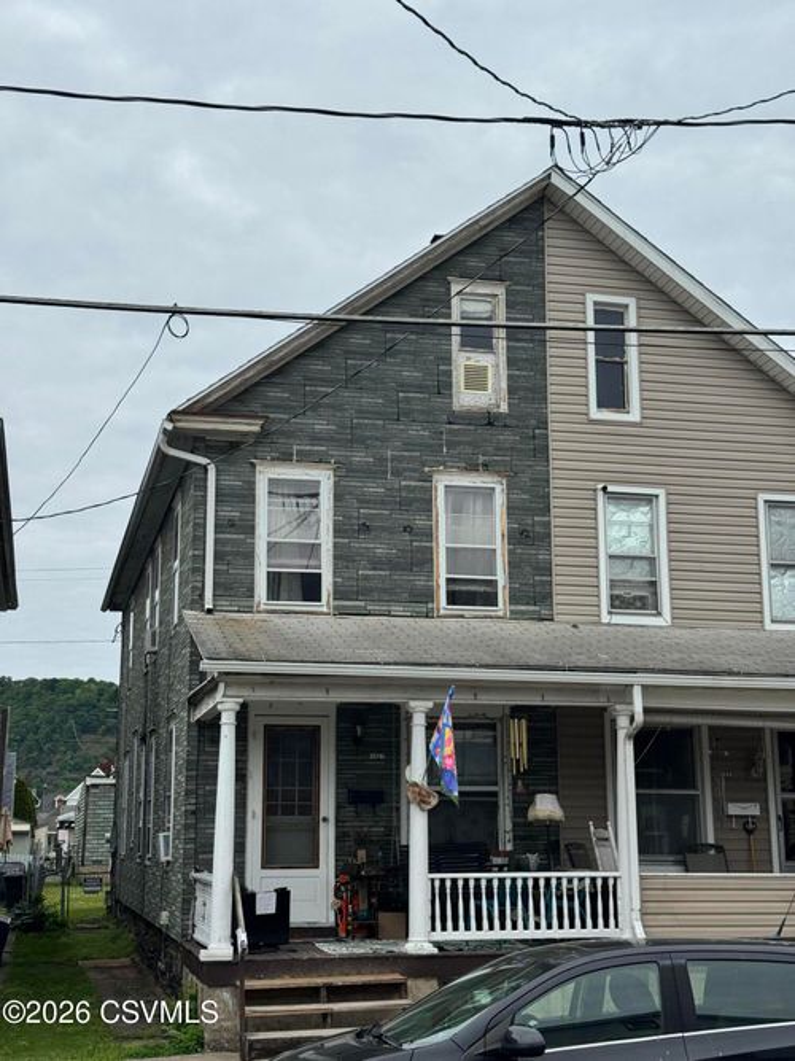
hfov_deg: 30.3
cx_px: 398
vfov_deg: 39.7
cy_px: 530
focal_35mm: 48
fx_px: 1470
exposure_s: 1/4049
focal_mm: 6.76
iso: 64
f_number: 1.78
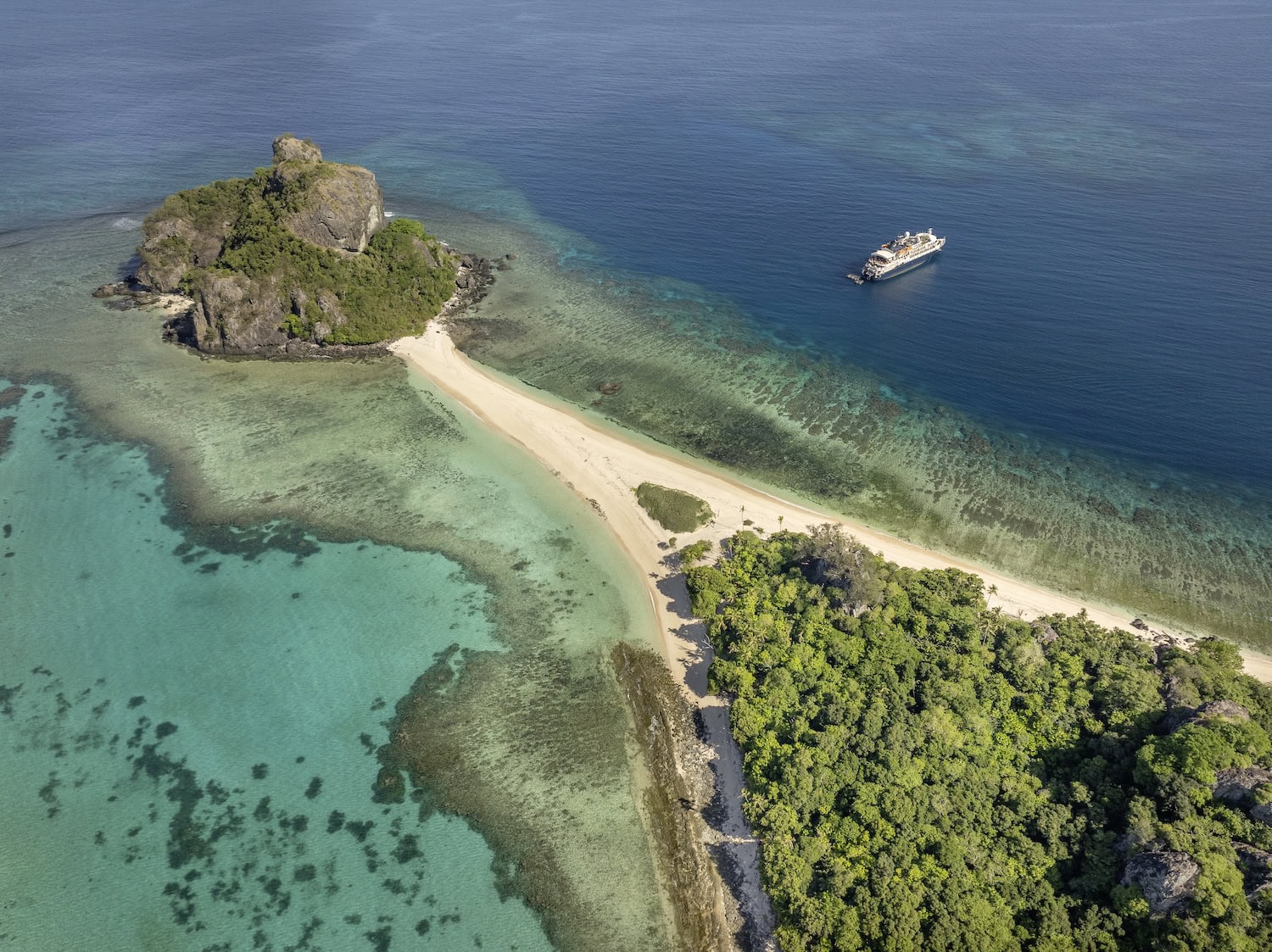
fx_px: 881
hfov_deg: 71.6
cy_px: 476
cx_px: 636
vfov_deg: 56.8
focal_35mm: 24
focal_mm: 12.3
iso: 150
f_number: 2.8
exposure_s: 1/2500
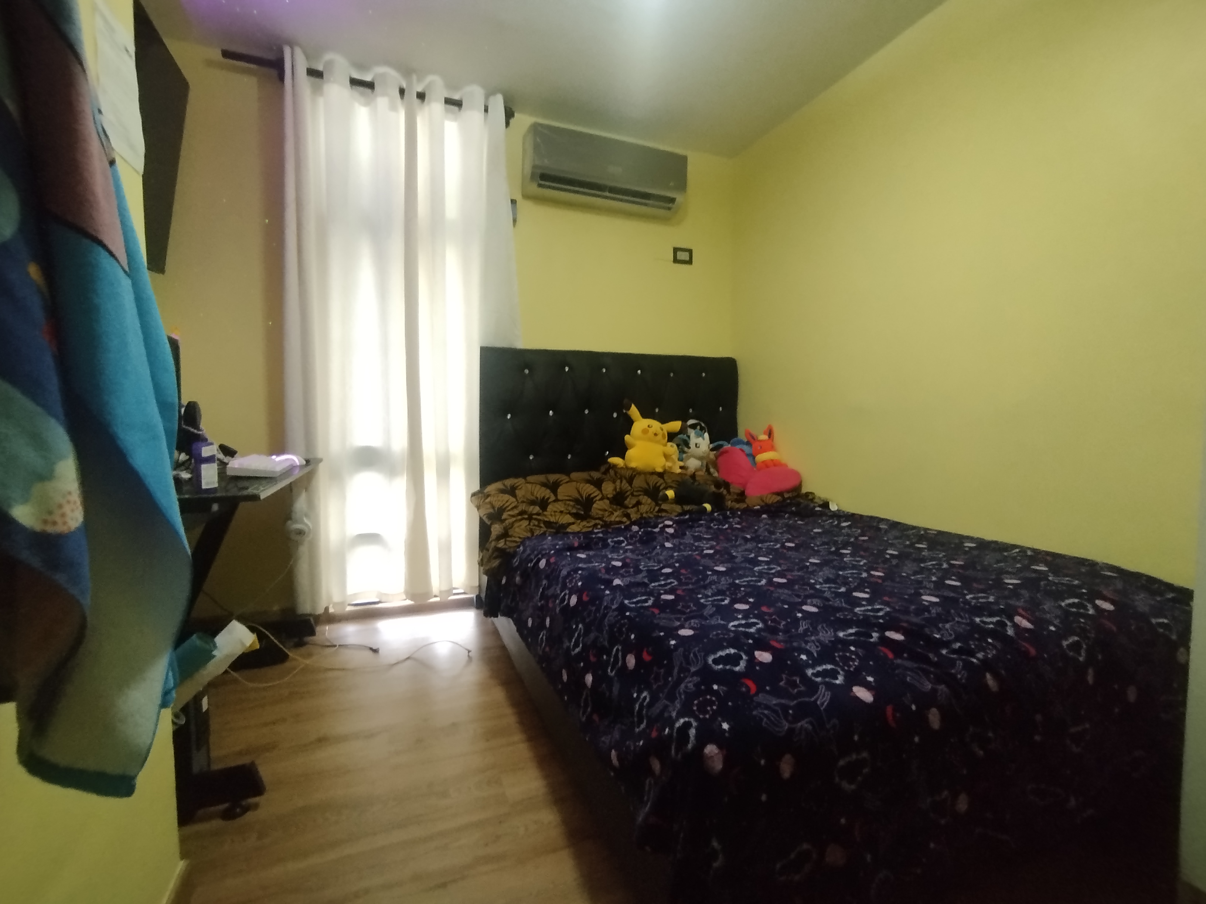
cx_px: 603
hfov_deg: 98.2
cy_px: 452
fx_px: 523
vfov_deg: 81.7
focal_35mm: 15
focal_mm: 1.65
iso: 640
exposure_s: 1/20
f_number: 2.2
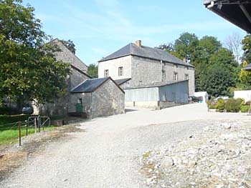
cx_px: 126
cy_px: 94
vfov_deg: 40.7
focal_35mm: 35
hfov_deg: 52.6
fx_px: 254
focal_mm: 5.2
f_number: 5
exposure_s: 1/2000
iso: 800
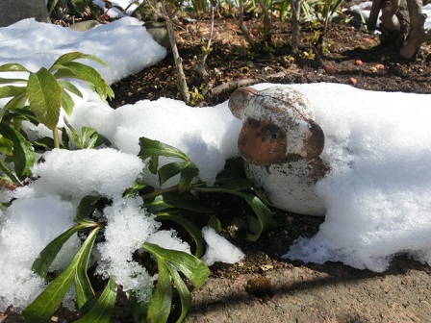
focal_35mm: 25
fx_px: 311
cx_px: 216
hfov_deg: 69.4
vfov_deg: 54.9
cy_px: 162
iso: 80
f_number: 8
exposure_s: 1/250
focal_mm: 4.4
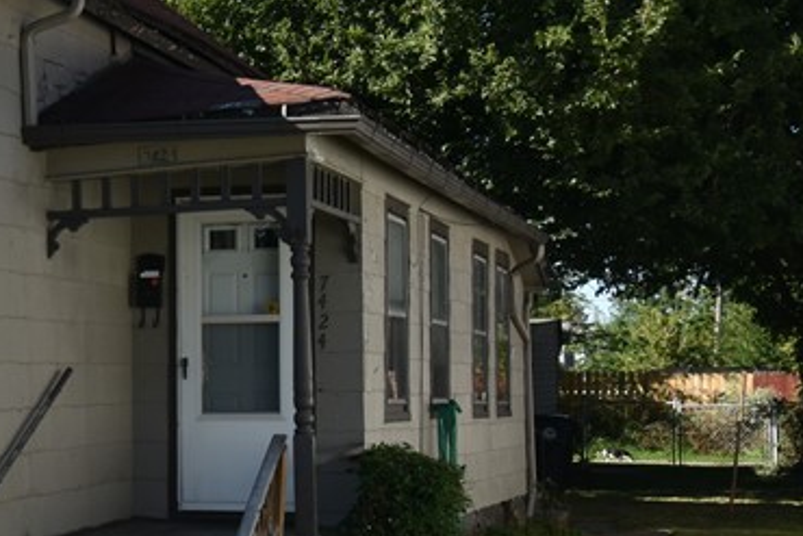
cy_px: 332
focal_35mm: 88
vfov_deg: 15.5
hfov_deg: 22.0
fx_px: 1964
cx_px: -46
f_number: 9
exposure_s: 1/200
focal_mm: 20
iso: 100
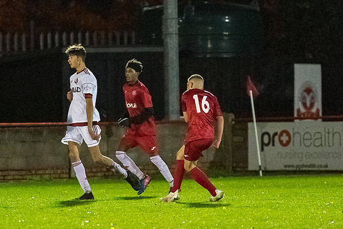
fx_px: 5249
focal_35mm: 551
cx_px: 182
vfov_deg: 2.5
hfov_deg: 3.7
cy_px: 95
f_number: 2.8
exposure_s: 1/1000
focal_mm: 200
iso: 6400
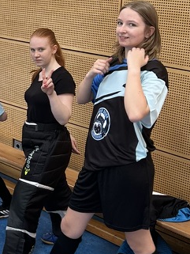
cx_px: -77
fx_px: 607
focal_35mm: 83
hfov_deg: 16.5
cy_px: 117
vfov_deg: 23.5
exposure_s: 1/121
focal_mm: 5.7
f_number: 1.5
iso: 50
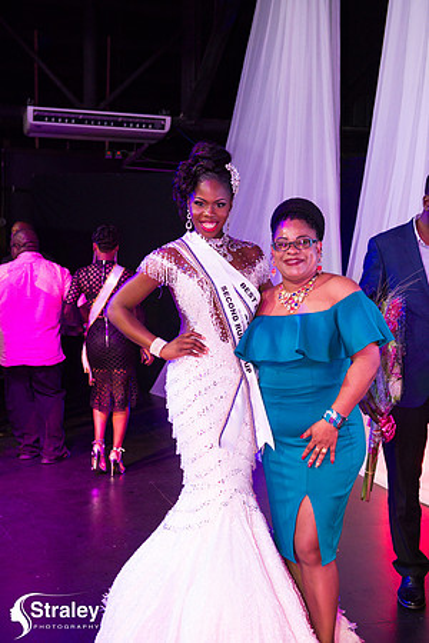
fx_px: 894
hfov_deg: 27.0
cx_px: 214
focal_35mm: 50
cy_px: 322
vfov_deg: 39.6
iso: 4000
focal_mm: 50
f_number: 5
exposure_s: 1/160
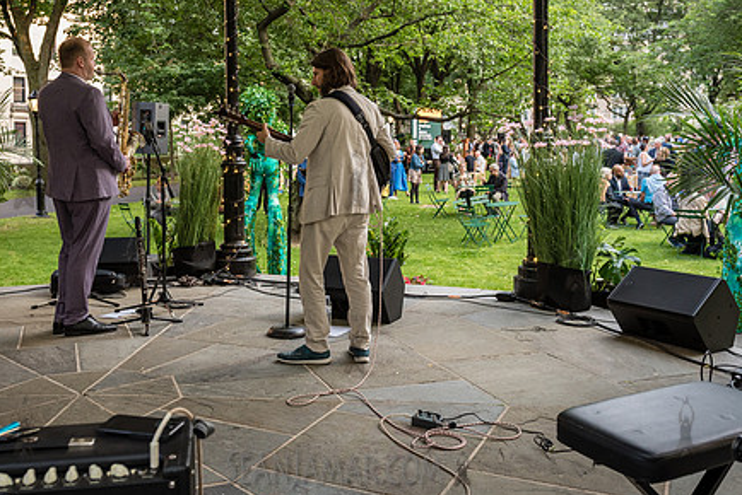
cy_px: 178
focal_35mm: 38
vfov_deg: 34.9
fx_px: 784
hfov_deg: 50.6
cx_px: 354
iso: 1000
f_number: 3.5
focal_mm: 28
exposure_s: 1/250
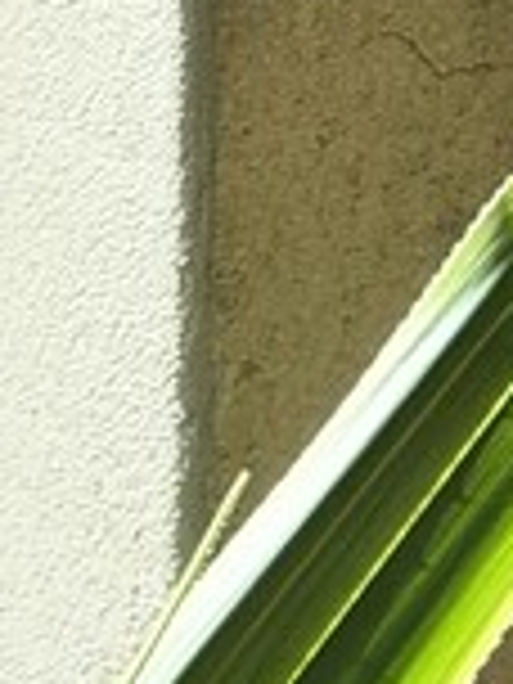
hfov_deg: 4.4
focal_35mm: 323
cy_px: -1534
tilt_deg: -4.5
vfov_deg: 5.6
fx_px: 6382
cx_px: 1647
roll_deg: -1.2
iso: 80
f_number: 1.78
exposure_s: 1/176
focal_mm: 6.76
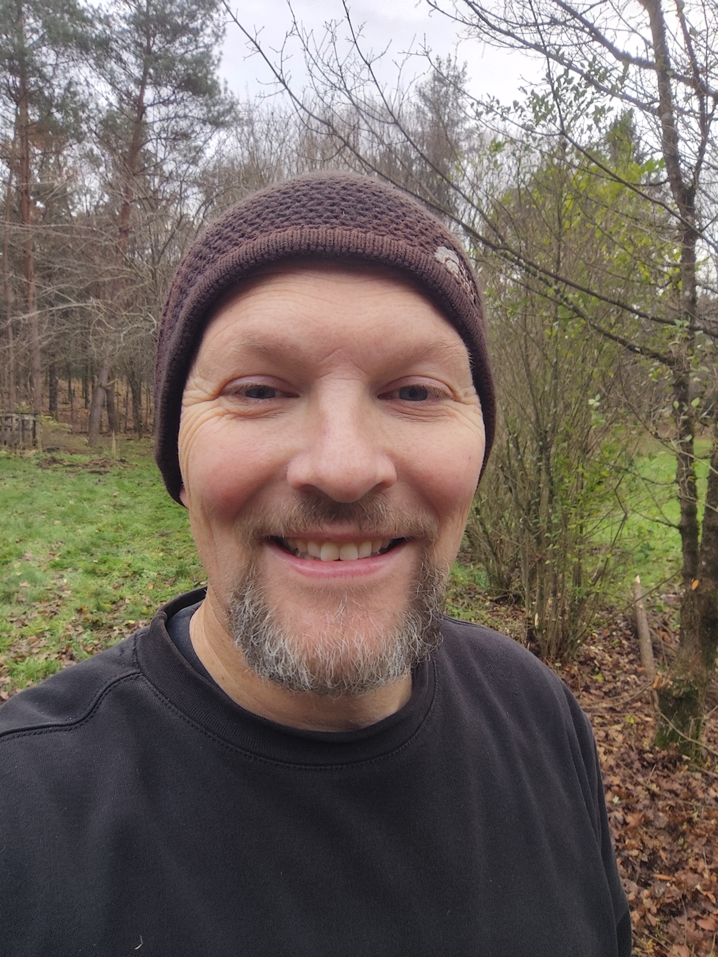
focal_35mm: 24
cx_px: 359
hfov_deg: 56.8
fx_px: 664
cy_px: 478
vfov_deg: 71.6
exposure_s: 1/105
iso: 50
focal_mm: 3.27
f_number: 2.45
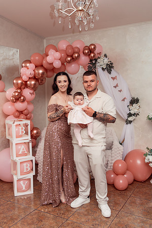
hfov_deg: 37.9
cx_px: 76
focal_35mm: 35
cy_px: 114
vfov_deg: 54.4
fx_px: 222
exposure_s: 1/200
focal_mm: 35
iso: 1000
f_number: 2.8
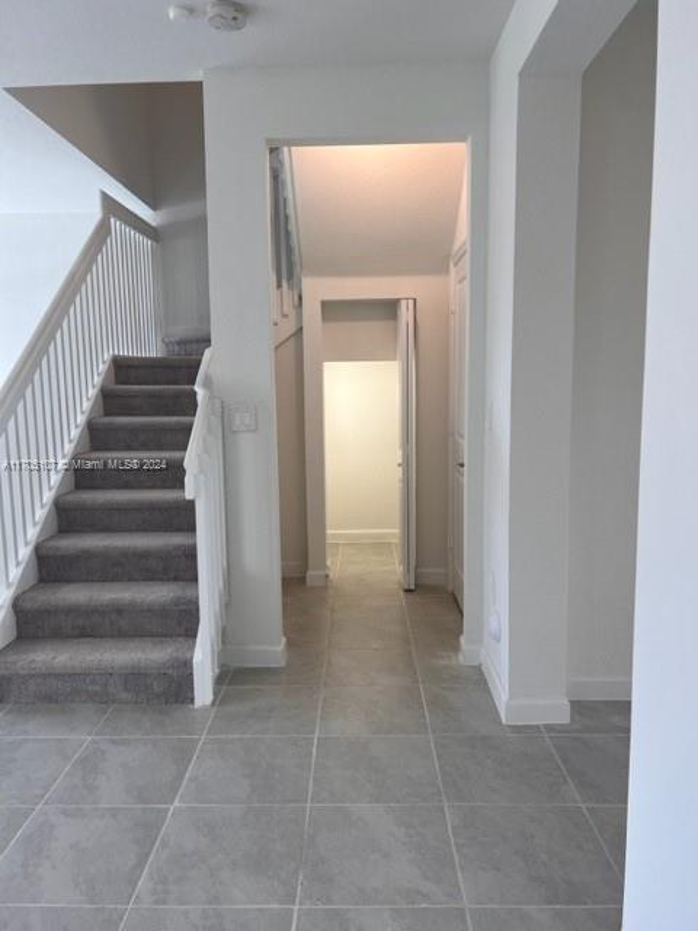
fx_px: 699
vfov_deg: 67.3
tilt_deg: -7.1
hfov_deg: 53.1
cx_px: 349
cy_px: 466
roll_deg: +1.5
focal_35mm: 26
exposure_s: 1/120
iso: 32
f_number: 1.5
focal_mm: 5.7
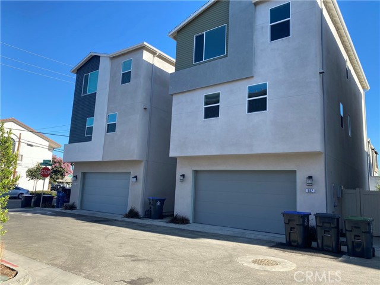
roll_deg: -3.3
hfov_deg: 67.3
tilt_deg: +10.0
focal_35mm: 26
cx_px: 190
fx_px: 285
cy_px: 142
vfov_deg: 53.1
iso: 32
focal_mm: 4.25
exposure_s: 1/1082
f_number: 1.8
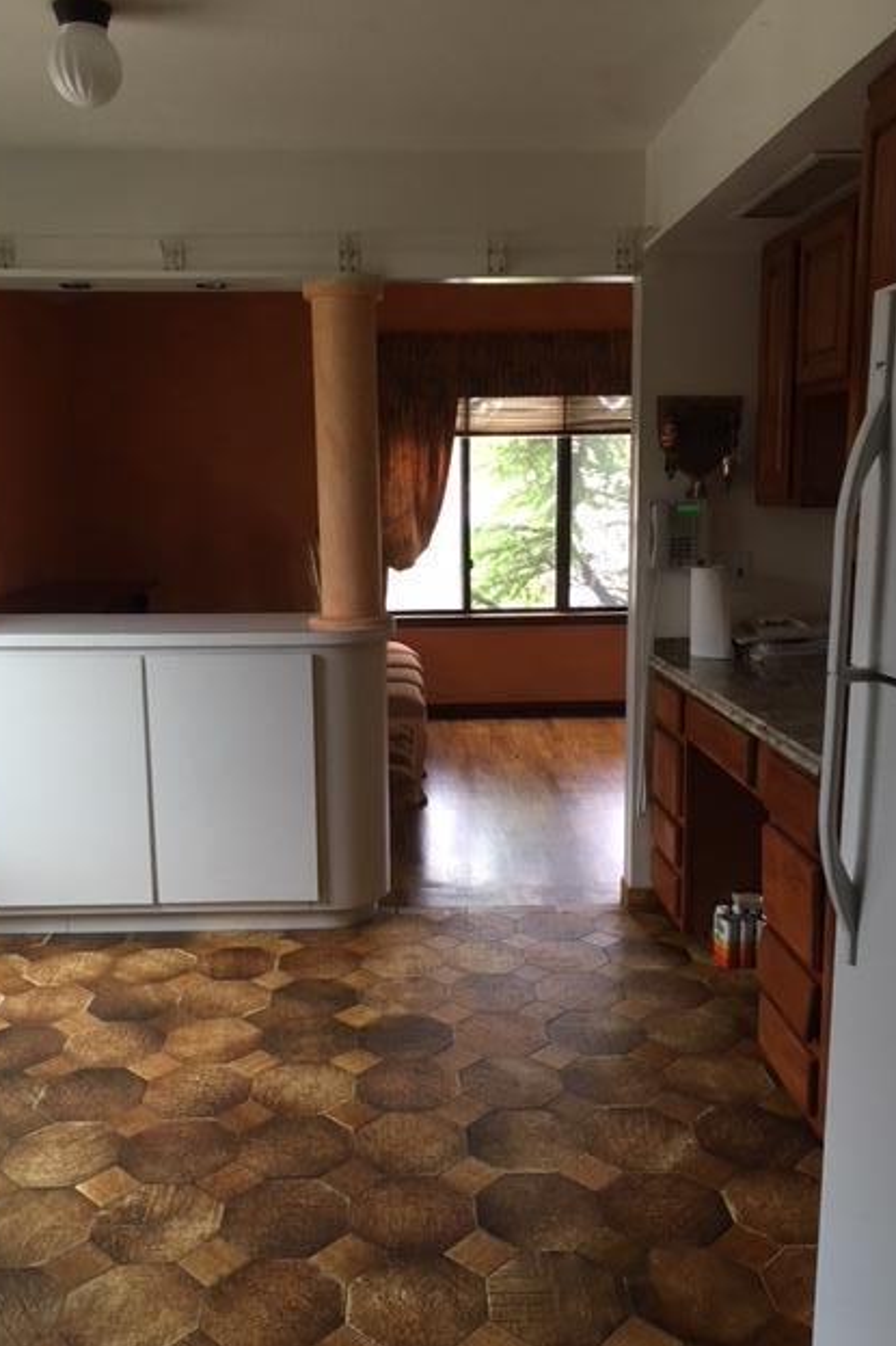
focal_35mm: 31
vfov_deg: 60.3
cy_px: 689
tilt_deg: -9.2
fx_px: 1158
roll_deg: +1.6
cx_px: 421
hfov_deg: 42.3
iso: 100
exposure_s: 1/30
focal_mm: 4.15
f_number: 2.2
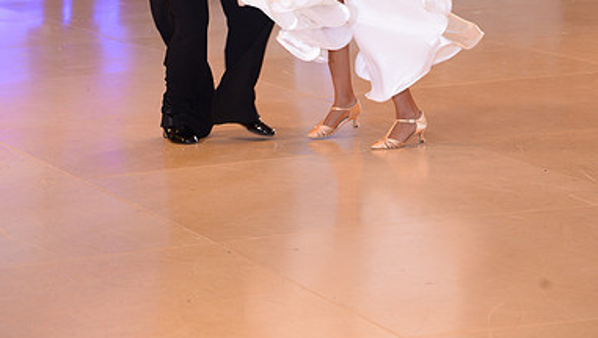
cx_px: 299
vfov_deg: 7.2
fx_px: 2650
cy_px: -71
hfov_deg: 12.9
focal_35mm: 167
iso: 1250
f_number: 5.6
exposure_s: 1/125
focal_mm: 105
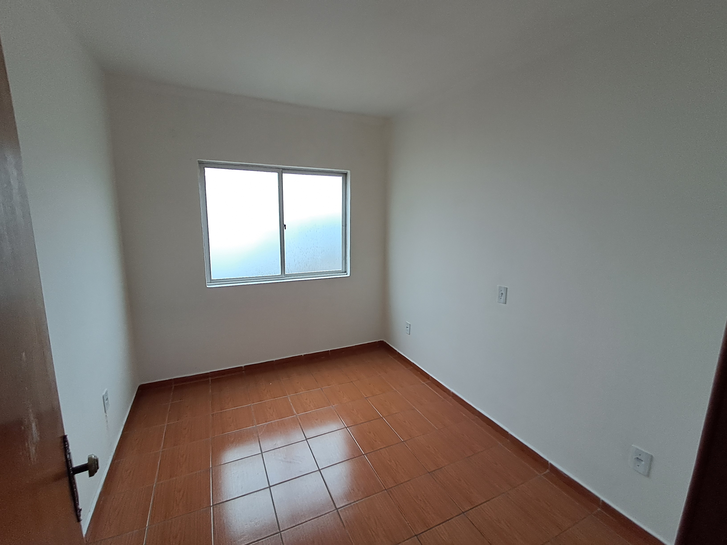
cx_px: 364
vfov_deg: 78.1
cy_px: 272
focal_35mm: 16
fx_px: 336
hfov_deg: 94.5
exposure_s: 1/60
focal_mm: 1.64
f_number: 2.2
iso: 50
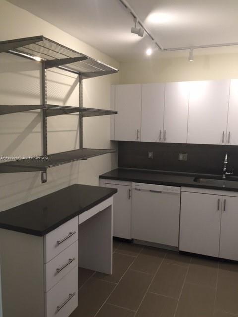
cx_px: 119
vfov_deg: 61.7
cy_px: 158
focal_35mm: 29
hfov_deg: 48.2
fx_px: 266
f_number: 2.2
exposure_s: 1/30
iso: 64
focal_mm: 4.15
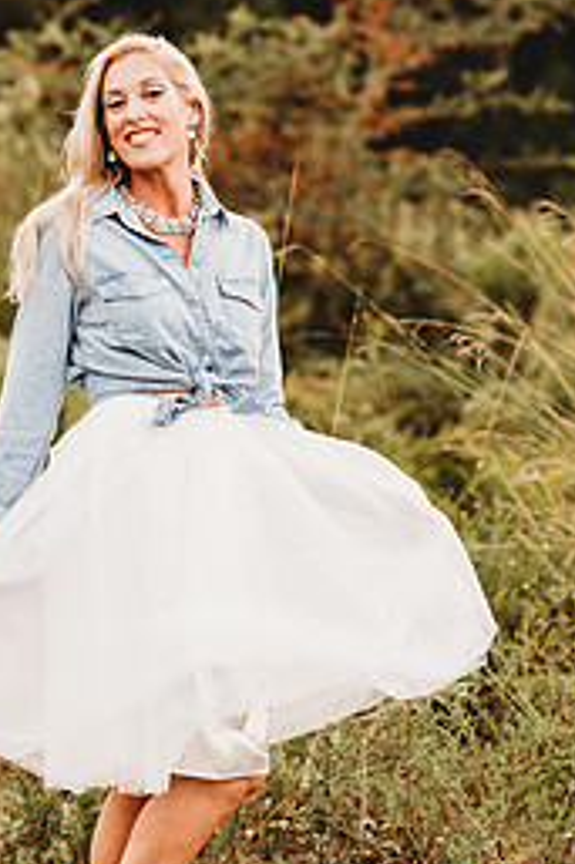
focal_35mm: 149
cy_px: 380
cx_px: 151
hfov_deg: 9.2
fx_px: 3574
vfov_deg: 13.8
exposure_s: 1/125
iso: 125
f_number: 2.2
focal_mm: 85
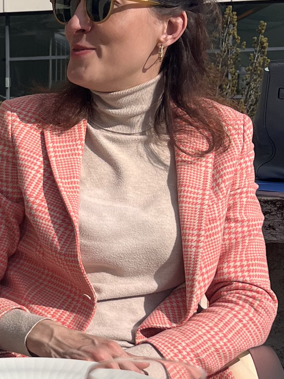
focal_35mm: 93
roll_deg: +2.1
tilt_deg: -12.5
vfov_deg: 20.9
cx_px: -88
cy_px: 300
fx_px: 1018
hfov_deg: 15.1
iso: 50
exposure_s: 1/6897
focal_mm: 5.1
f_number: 1.6
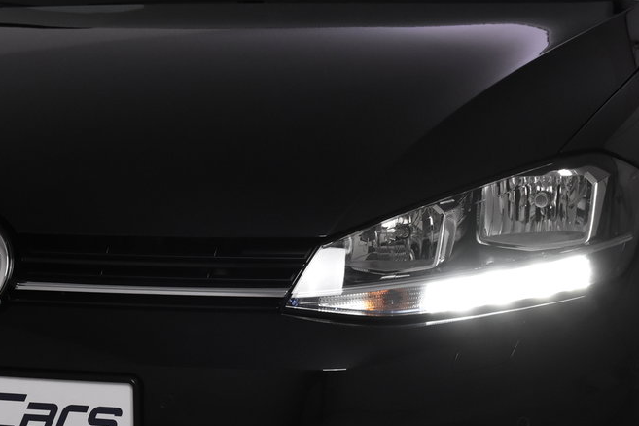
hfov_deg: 18.3
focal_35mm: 111
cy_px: 310
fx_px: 1970
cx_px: 160
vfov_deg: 12.3
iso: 1600
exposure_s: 1/200
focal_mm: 38
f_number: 7.1
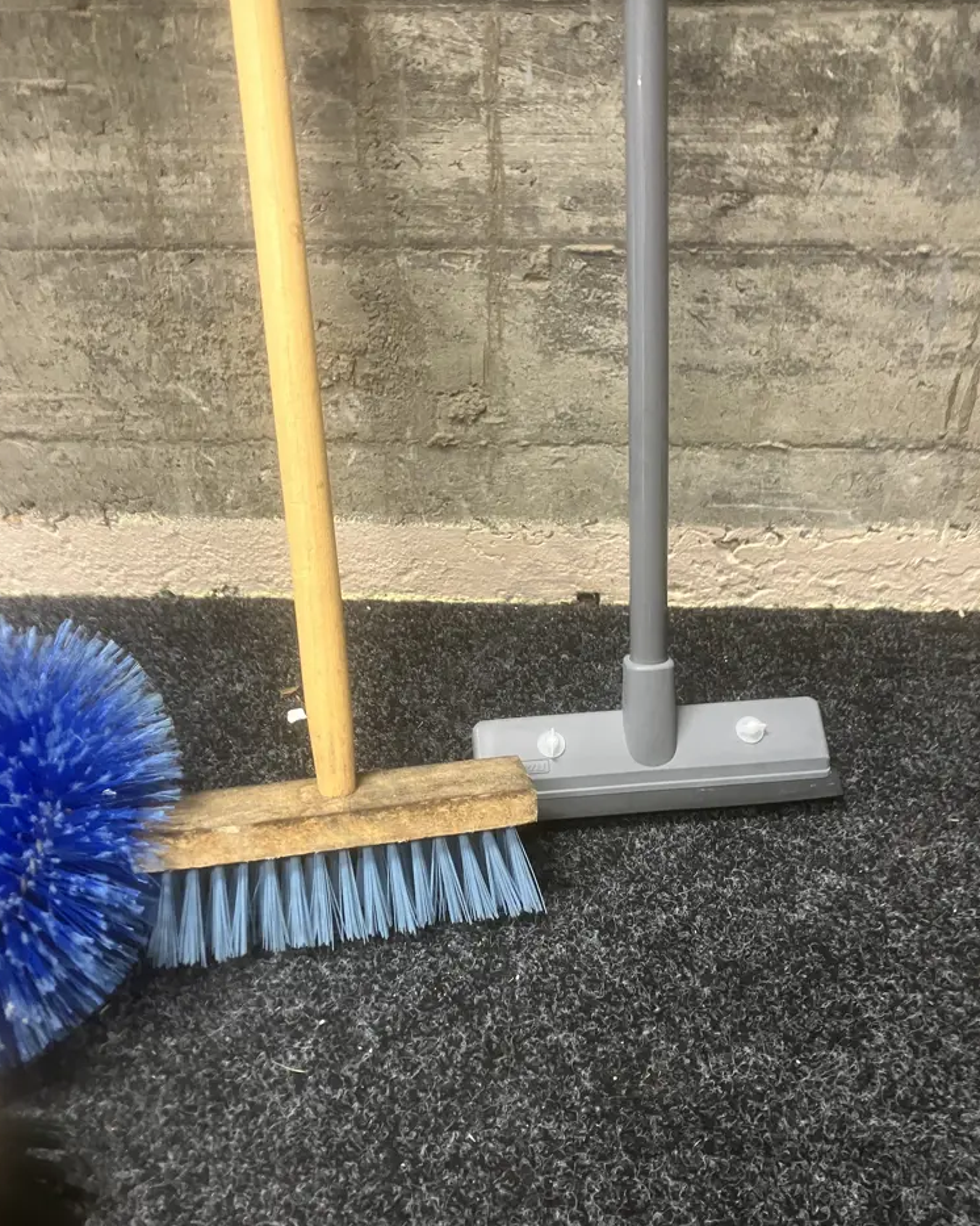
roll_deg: +0.0
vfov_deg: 58.7
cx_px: 485
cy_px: 658
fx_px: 1088
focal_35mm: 30
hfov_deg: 48.5
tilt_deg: -32.6
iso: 250
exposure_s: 1/33
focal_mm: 3.99
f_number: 1.8
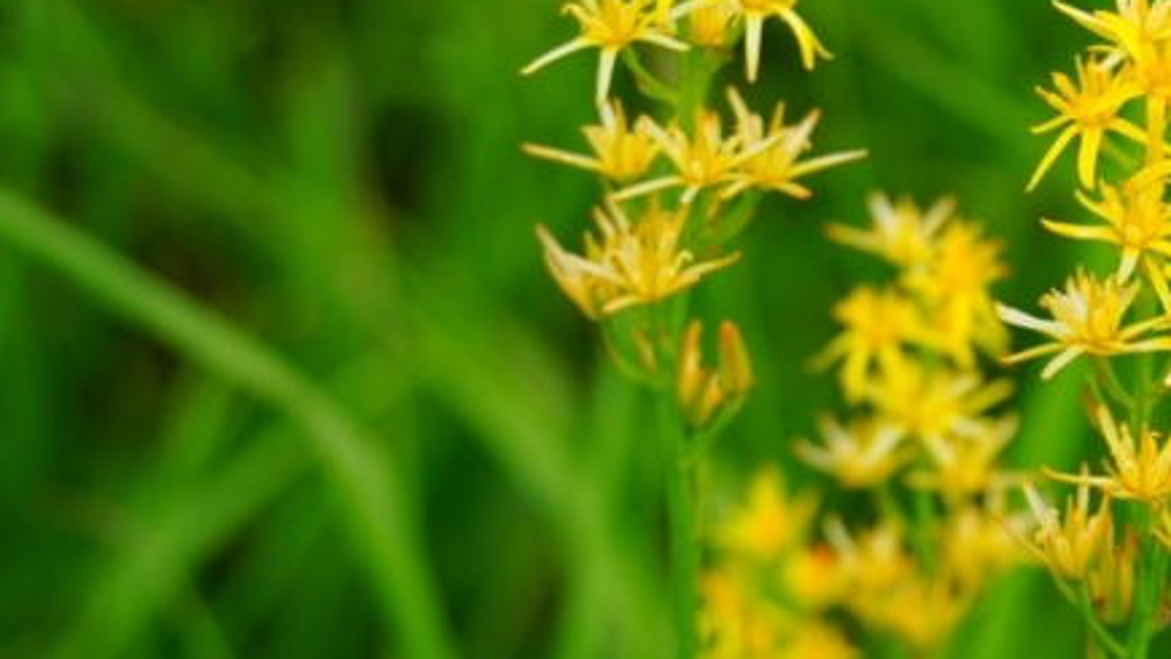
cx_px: 958
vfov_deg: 6.7
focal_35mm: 181
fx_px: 5622
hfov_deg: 11.8
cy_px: 188
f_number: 5.6
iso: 125
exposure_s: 1/90
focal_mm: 63
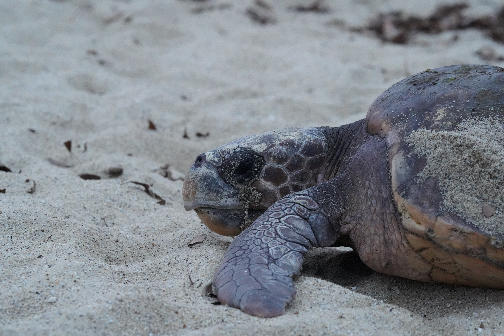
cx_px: 252
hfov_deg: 10.1
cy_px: 168
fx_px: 2863
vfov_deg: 6.7
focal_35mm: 204
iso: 12800
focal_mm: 204.5
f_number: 9
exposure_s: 1/50
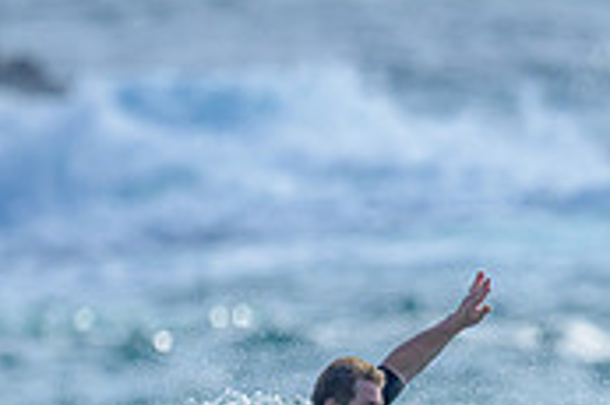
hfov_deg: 0.7
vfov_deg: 0.5
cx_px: 517
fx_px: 47162
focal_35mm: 2786
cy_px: 551
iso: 220
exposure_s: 1/2000
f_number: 6.3
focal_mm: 800
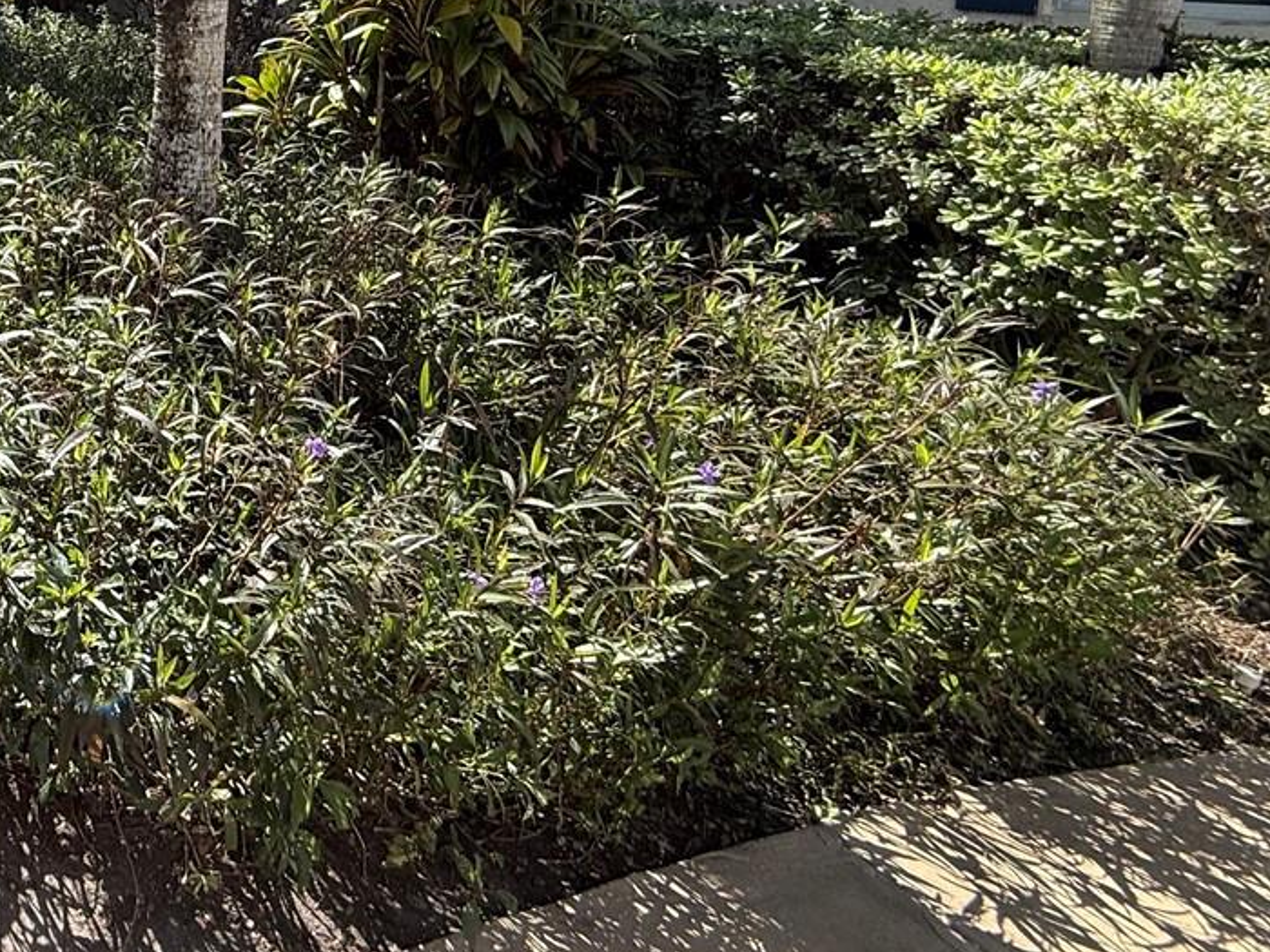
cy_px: -5
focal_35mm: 32
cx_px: -93
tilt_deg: -2.2
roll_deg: -2.7
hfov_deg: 44.7
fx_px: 1174
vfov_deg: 38.9
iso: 50
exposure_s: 1/686
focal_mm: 2.22
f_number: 2.2
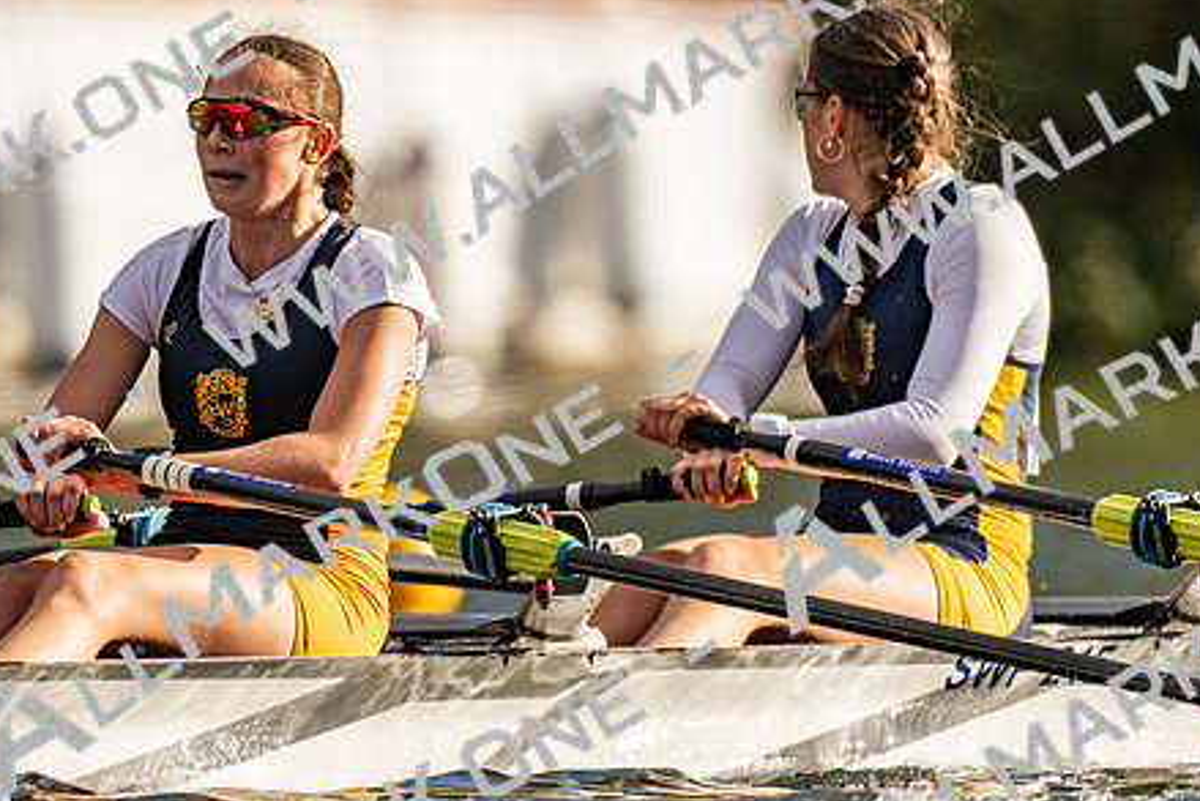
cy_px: 376
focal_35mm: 1191
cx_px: 541
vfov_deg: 1.2
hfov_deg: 1.7
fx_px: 39711
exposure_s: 1/2500
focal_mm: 600
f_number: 4
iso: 125
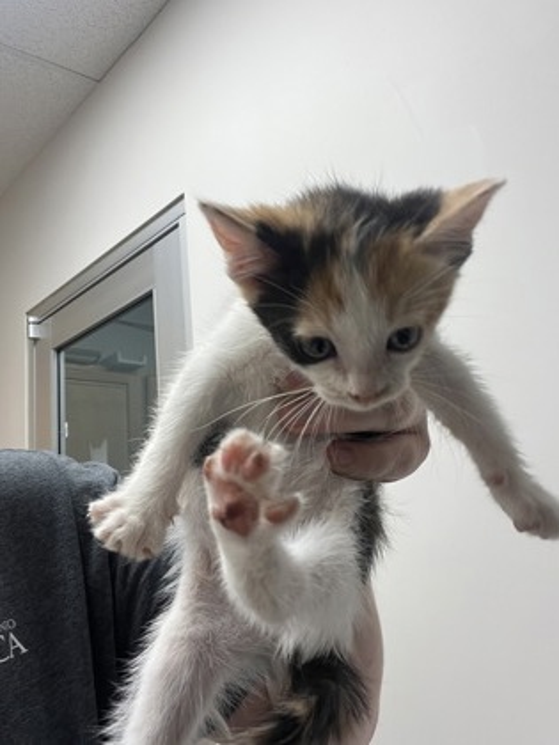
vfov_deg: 60.0
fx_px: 646
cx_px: 280
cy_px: 372
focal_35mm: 30
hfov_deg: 46.8
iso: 80
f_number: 2.2
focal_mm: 2.71
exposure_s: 1/60
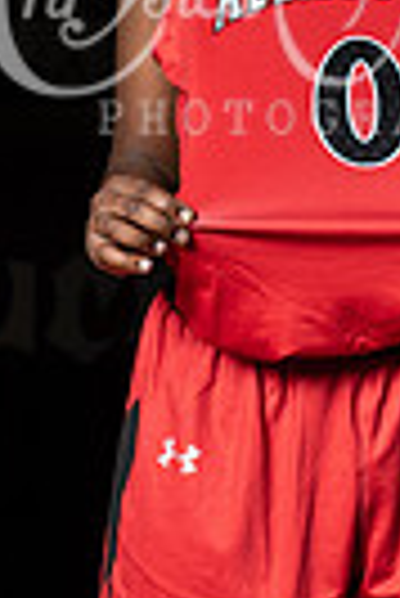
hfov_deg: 6.2
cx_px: 364
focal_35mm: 223
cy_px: -90
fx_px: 3707
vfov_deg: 9.1
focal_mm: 66
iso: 320
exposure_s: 1/200
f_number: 14
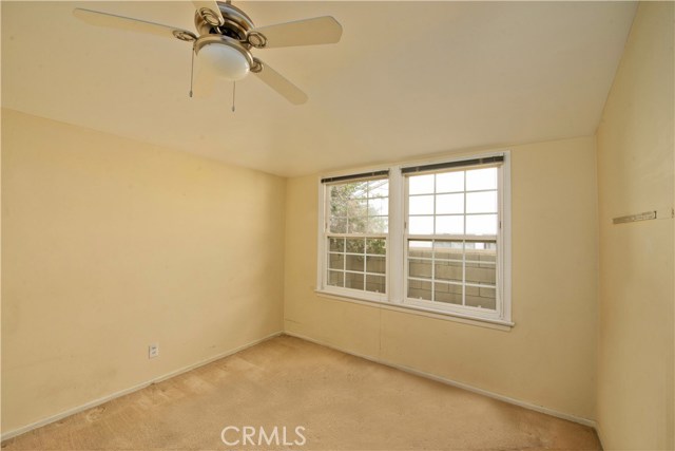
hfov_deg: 104.2
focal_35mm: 14
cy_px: 226
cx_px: 338
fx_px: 263
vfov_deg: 81.2
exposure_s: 1/200
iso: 400
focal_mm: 14
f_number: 10
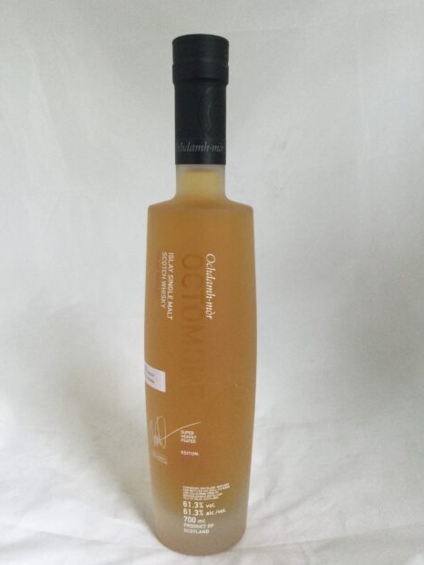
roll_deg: +0.1
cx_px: 216
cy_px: 286
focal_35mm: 32
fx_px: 523
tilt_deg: -10.6
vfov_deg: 56.8
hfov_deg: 44.2
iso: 50
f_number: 2.4
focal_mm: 3.3
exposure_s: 1/33
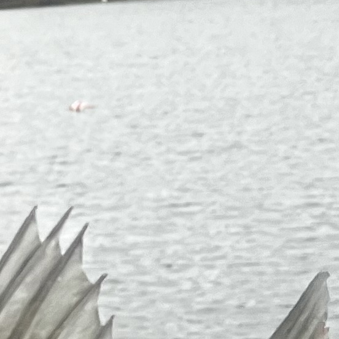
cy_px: 629
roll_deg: +3.8
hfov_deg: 10.0
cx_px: -197
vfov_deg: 9.8
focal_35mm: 168
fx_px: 1861
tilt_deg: -19.3
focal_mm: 5.1
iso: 64
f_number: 1.6
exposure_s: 1/122
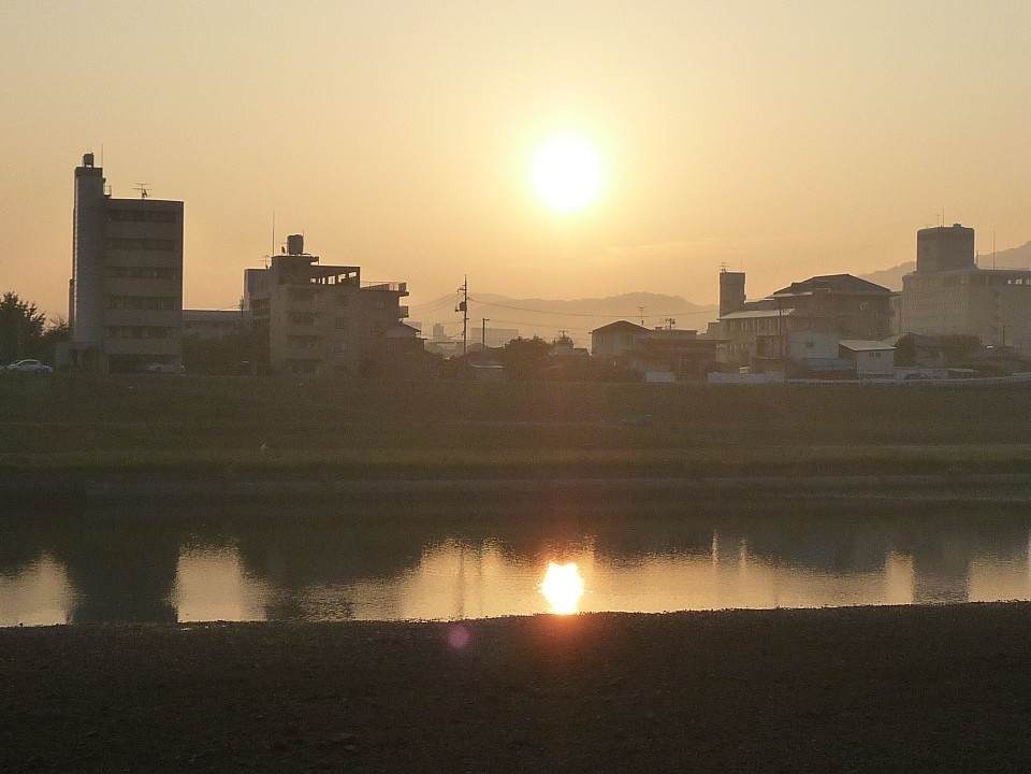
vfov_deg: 21.9
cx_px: 516
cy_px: 387
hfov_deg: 29.0
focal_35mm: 67
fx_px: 1996
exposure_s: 1/250
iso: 160
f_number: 9
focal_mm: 6.7
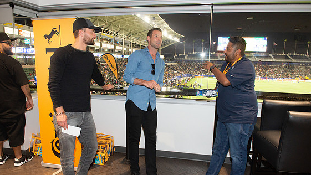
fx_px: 214
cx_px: 155
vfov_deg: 44.3
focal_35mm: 26
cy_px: 101
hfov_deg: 71.9
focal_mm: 24
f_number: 6.3
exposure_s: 1/80
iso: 640
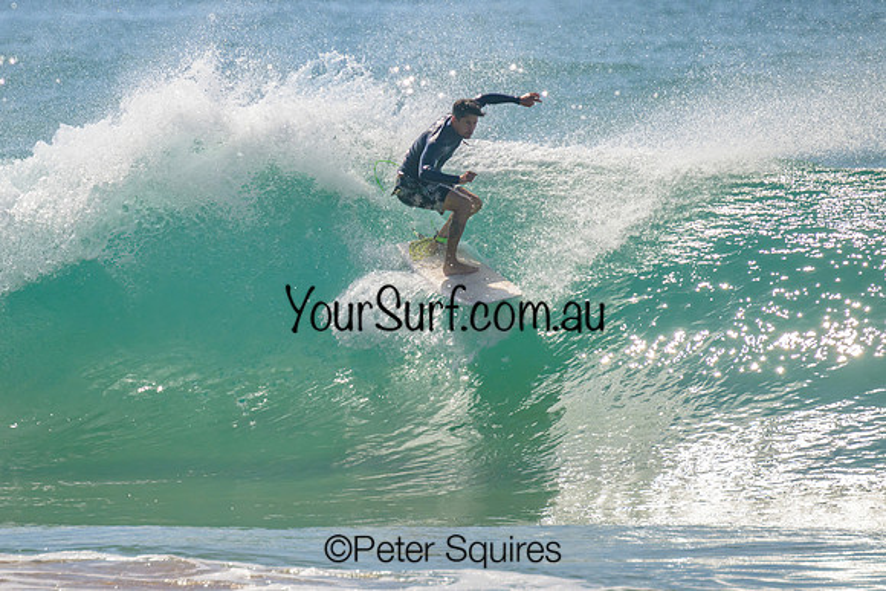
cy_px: 264
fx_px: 21864
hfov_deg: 2.3
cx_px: 324
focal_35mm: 888
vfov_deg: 1.5
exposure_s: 1/2000
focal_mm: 700
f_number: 11
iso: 450
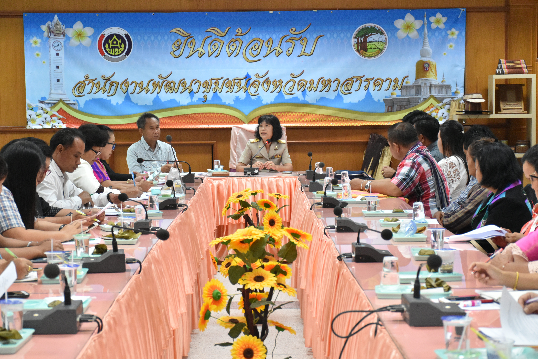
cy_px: 180
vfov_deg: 18.2
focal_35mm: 75
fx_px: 1121
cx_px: 269
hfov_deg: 27.0
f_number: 5.6
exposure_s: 1/125
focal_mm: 50
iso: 2500
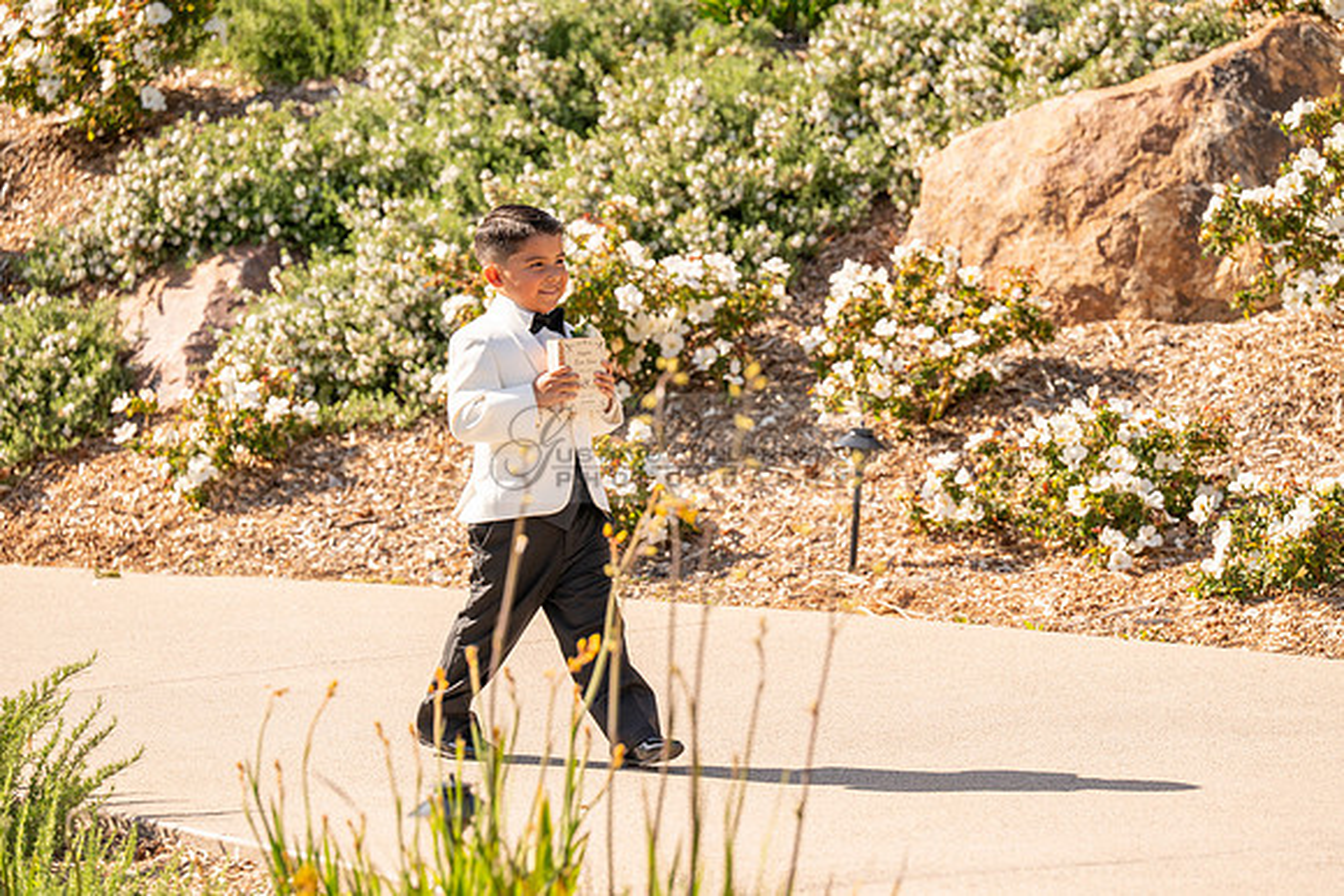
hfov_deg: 12.1
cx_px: 672
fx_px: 6348
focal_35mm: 170
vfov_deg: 8.1
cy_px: 448
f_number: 4.5
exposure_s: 1/1600
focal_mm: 170
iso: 200
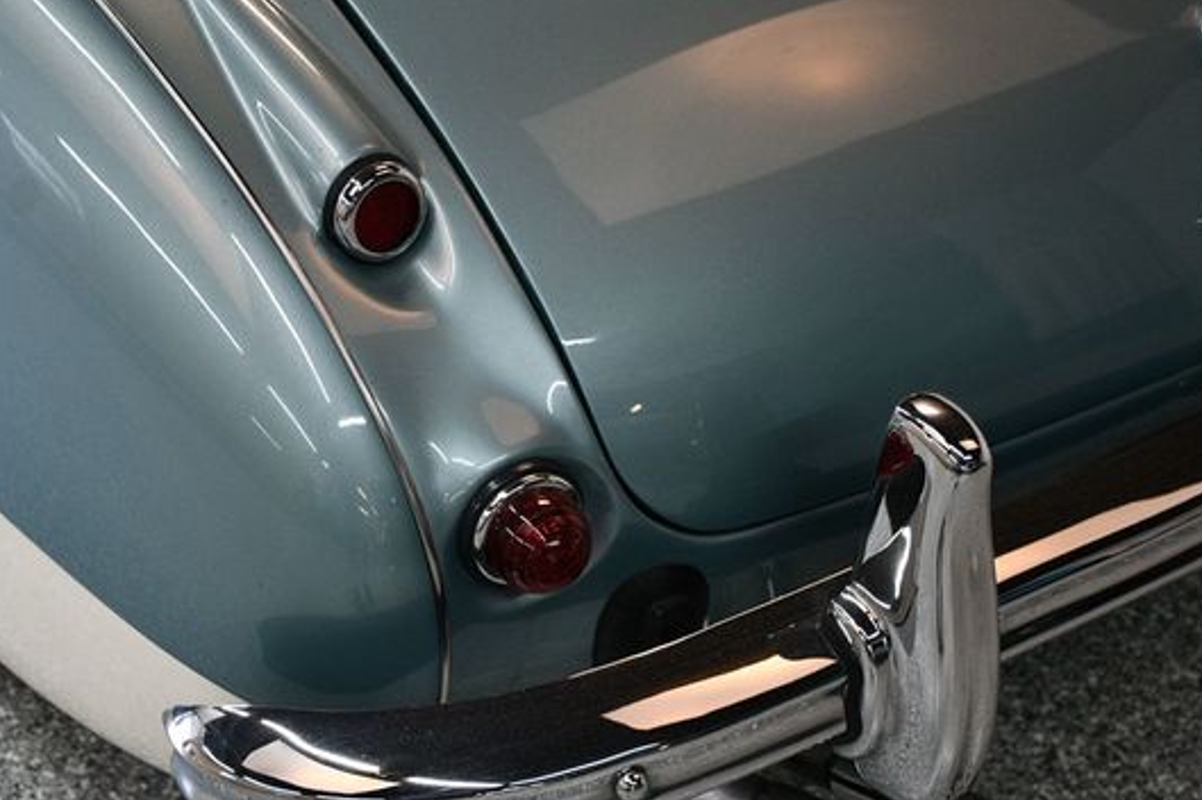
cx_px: 525
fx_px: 2302
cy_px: 414
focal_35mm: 69
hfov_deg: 29.2
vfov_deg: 19.7
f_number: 4.2
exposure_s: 1/125
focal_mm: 38
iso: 1250
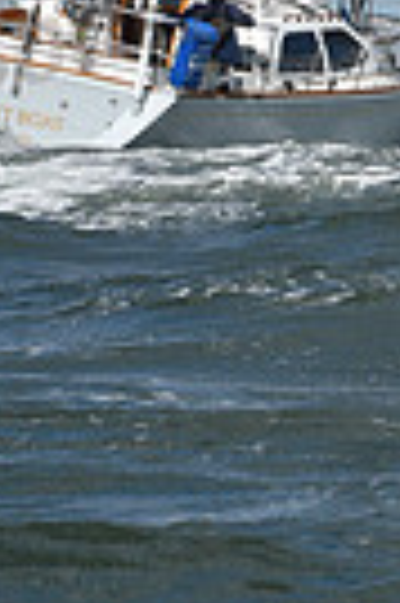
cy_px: -688
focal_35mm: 303
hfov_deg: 4.5
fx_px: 5063
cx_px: 524
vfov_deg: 6.6
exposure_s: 1/1600
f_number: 9
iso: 320
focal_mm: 70
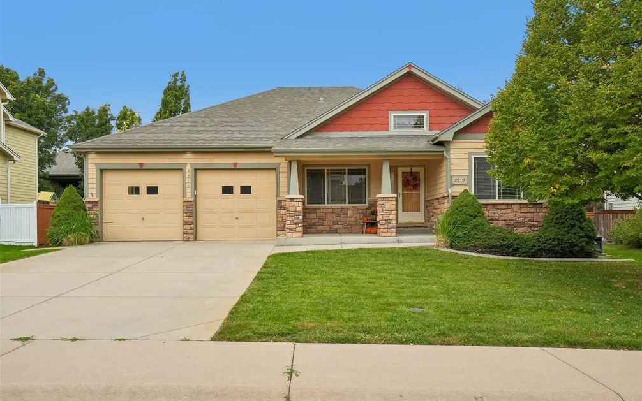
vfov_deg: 44.6
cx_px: 326
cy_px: 201
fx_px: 490
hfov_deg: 66.5
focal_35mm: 28
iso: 400
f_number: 8
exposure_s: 1/640
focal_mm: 18
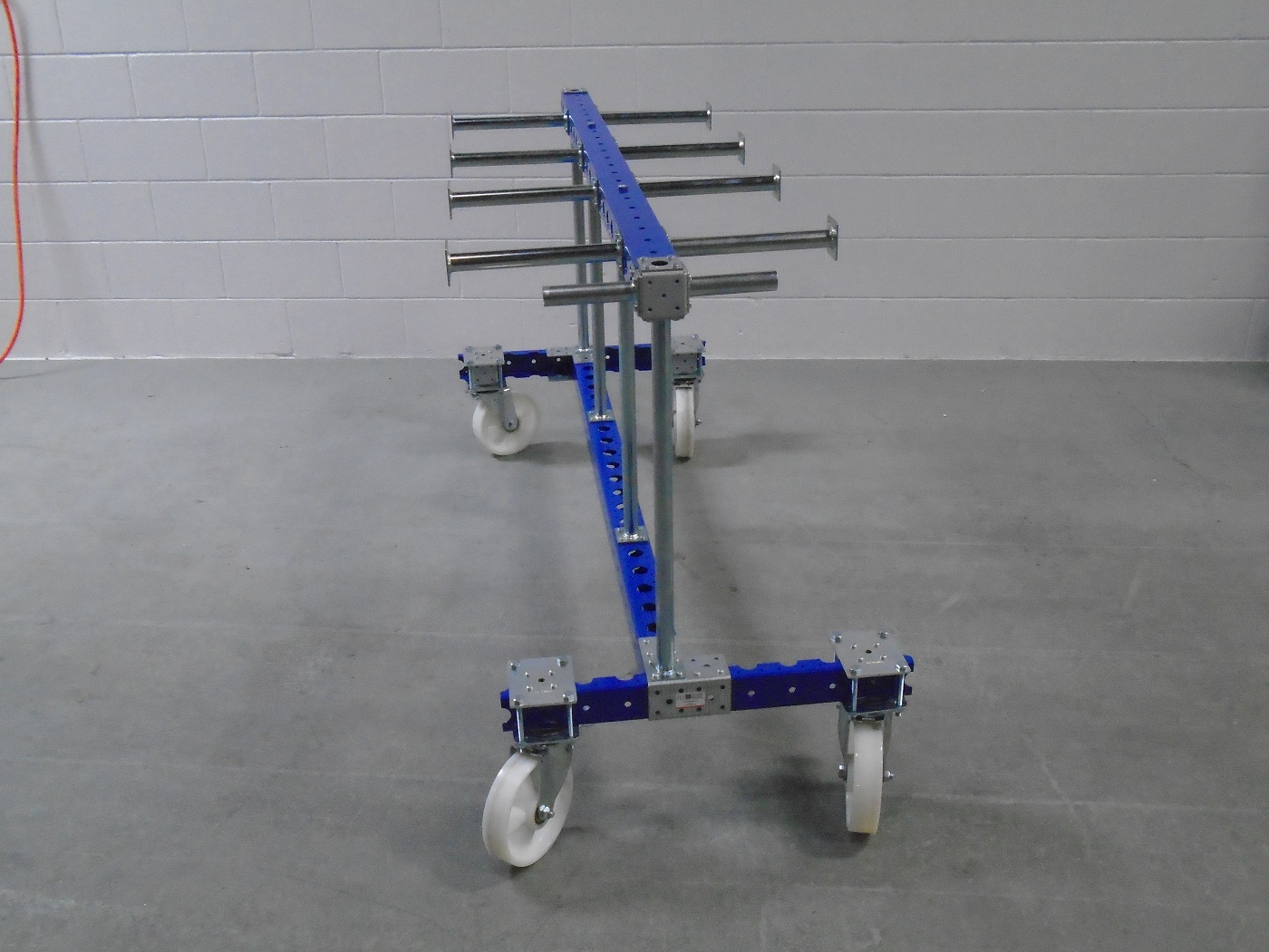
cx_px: 634
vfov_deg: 39.7
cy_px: 476
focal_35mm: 36
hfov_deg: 51.4
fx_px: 1320
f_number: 3.8
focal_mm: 6.4
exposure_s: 1/125
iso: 800
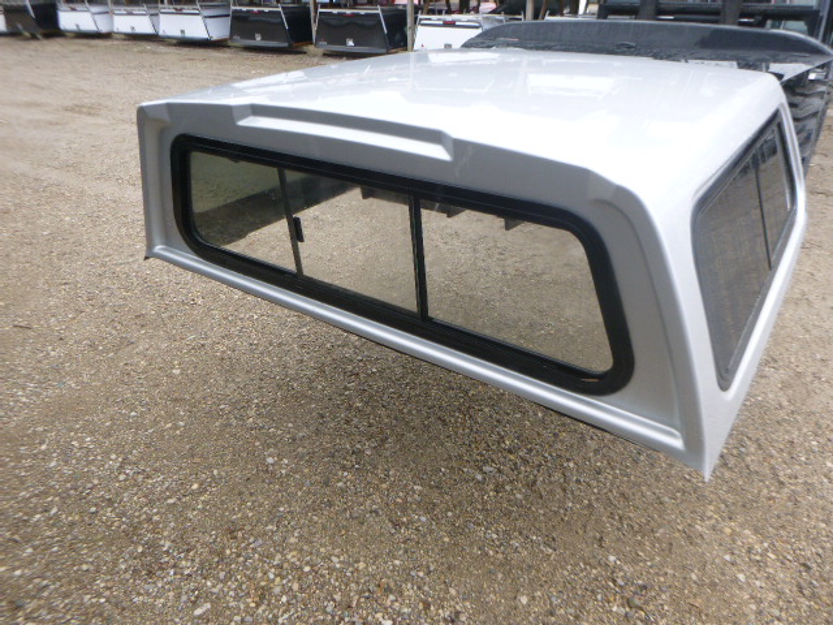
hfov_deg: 69.4
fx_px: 602
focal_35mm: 25
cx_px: 416
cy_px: 312
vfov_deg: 54.9
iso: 100
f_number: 3.9
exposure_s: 1/100
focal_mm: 4.5
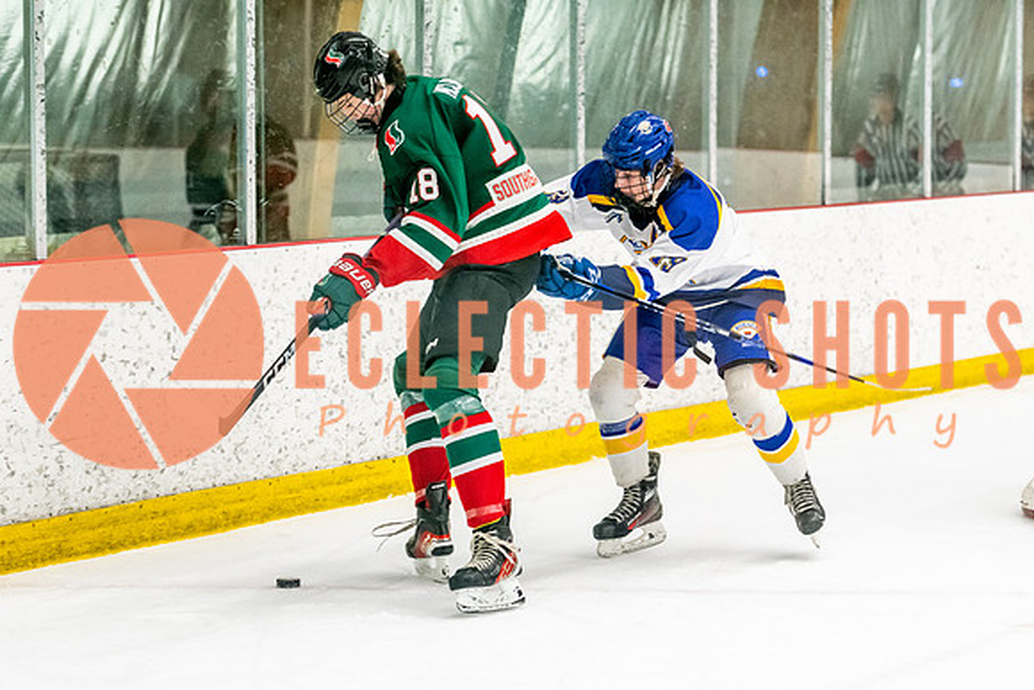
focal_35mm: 124
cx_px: 552
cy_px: 415
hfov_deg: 16.5
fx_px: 3570
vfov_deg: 11.0
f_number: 2.8
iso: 4000
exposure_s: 1/800
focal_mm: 100
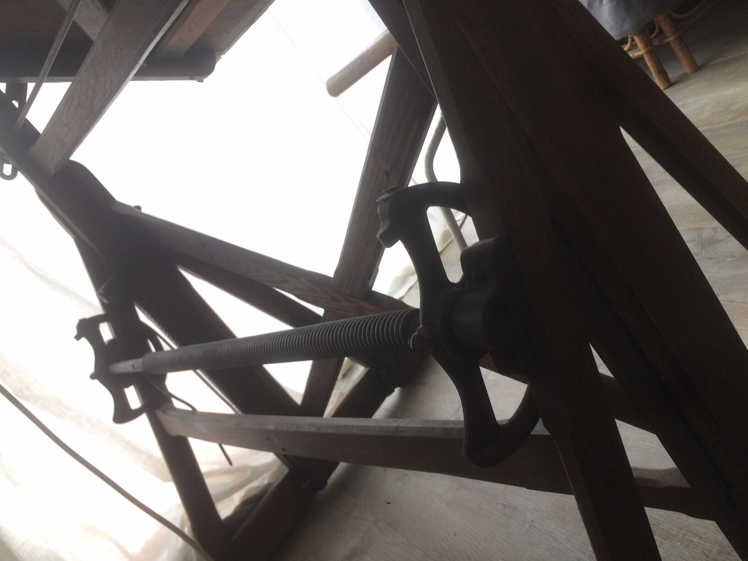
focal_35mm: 29
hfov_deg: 61.7
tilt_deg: -17.2
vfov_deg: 48.2
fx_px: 627
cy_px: 280
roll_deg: +38.3
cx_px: 374
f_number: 2.2
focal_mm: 4.15
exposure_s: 1/33
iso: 50
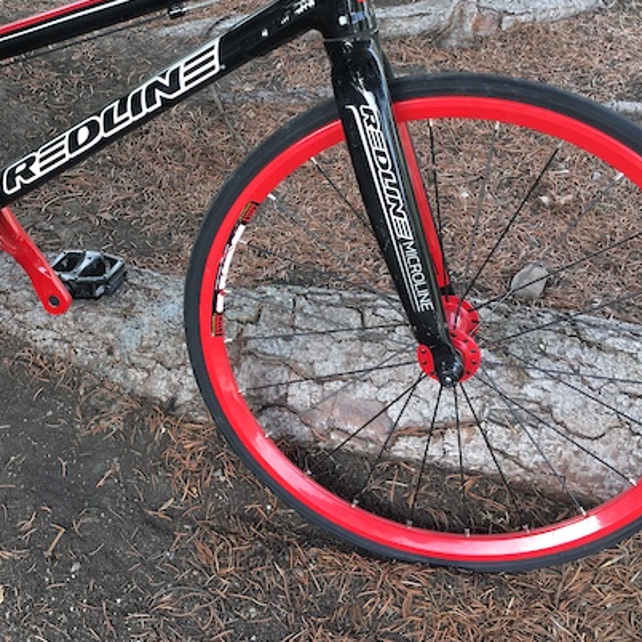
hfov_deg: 32.4
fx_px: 1070
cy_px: 184
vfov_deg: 32.9
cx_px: 117
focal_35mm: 51
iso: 25
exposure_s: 1/60
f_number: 2.2
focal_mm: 4.15
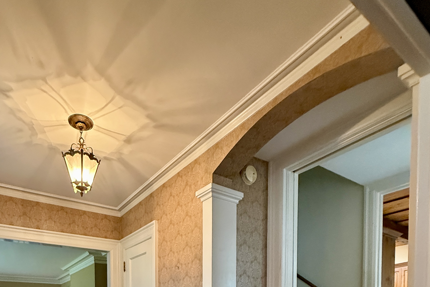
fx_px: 287
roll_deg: +0.7
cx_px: 173
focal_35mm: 24
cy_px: 329
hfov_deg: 73.0
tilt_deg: -2.6
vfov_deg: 40.6
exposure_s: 1/60
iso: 640
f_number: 2.2
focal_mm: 2.22
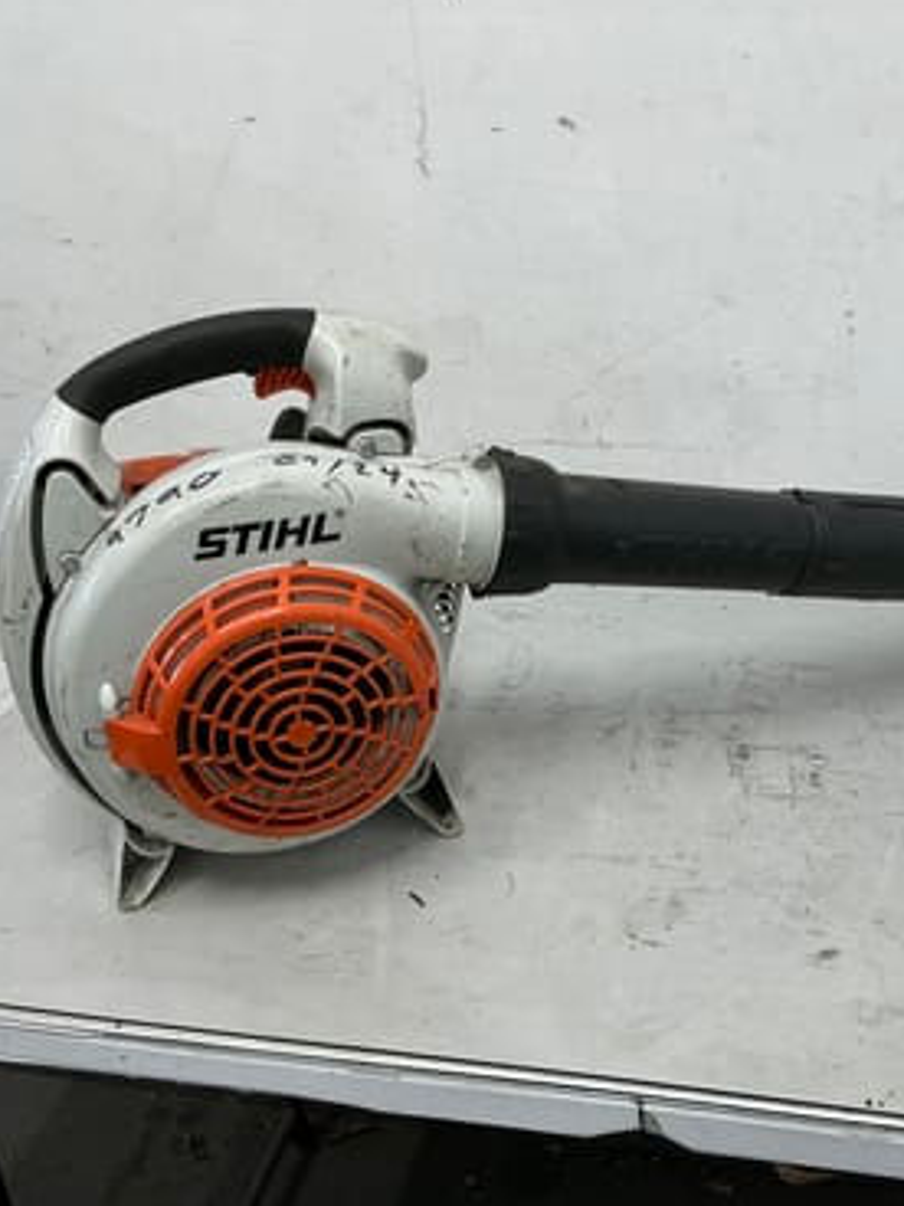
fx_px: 1323
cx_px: 629
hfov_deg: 37.2
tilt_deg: -29.3
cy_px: 595
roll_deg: -0.1
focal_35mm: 38
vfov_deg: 49.0
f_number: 1.8
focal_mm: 3
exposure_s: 1/50
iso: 40
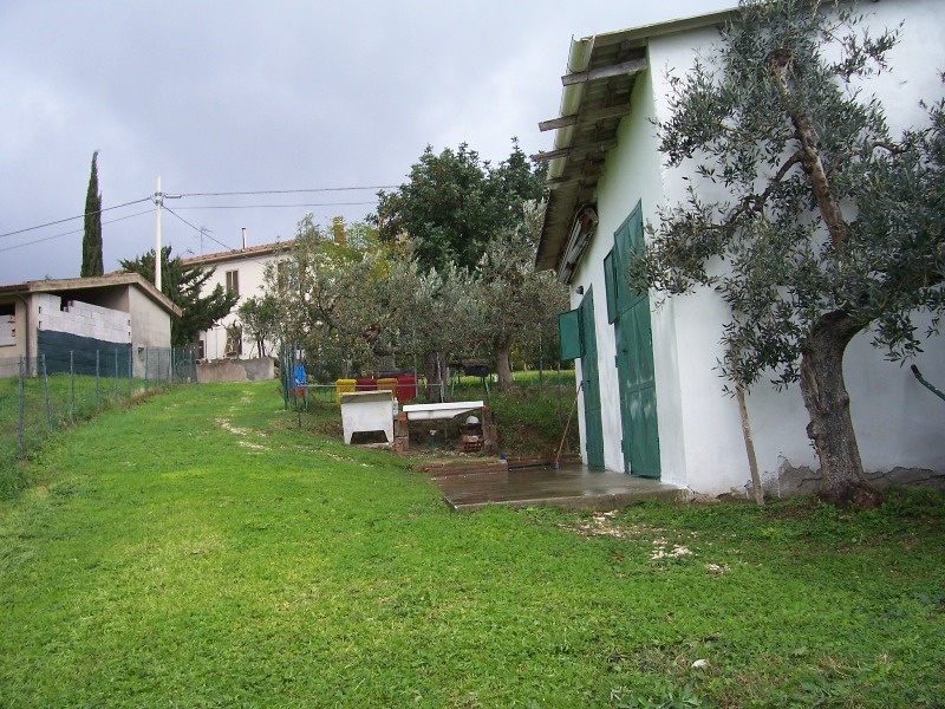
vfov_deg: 41.8
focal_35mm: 34
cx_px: 472
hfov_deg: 54.0
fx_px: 928
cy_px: 354
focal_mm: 5.6
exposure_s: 1/90
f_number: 2.7
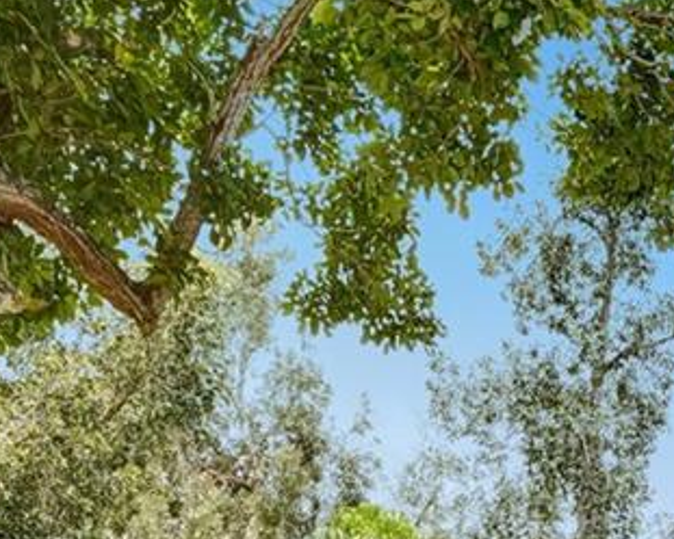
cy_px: 1145
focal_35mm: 83
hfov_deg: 21.3
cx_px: 806
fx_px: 1665
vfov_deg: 14.5
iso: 1600
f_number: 22
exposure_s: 1/640
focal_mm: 17.3
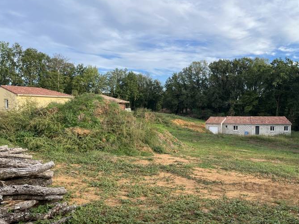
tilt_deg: -2.6
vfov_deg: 45.4
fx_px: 268
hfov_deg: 58.1
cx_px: 172
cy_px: 121
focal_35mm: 31
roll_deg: +0.5
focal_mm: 5.1
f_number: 1.6
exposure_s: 1/1497
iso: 50
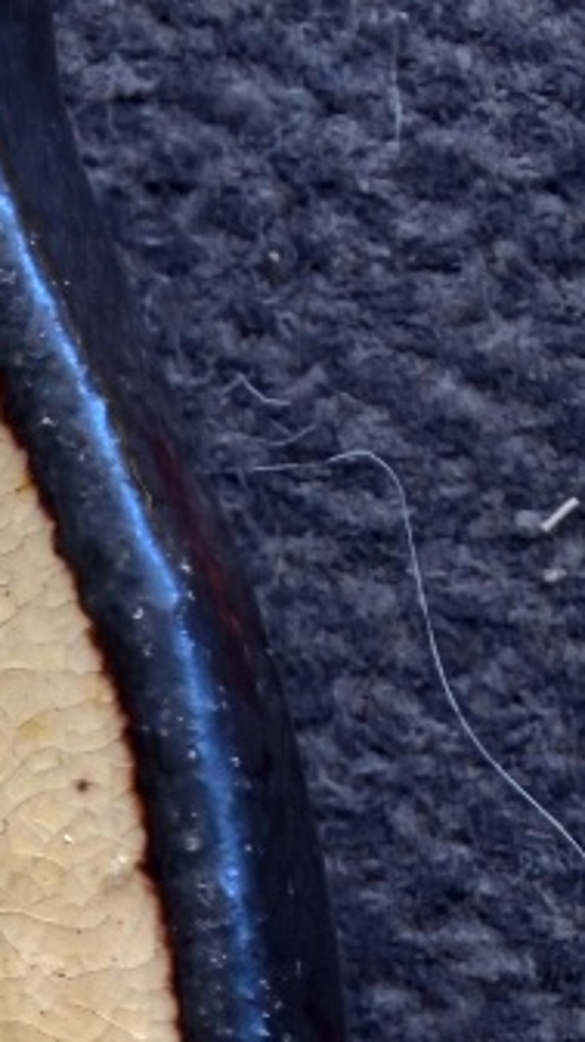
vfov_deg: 19.7
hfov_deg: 10.9
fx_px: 2792
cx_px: -566
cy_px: 1305
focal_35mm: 101
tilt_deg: -79.8
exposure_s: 1/100
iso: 25
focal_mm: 2.22
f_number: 2.2
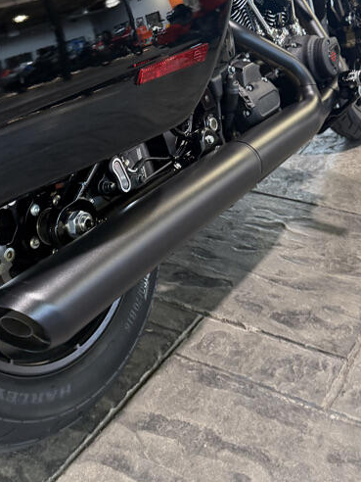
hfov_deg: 29.1
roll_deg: +1.1
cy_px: 115
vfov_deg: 37.2
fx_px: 695
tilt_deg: -14.9
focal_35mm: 50
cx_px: 183
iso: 200
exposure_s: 1/60
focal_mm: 6.76
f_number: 1.78
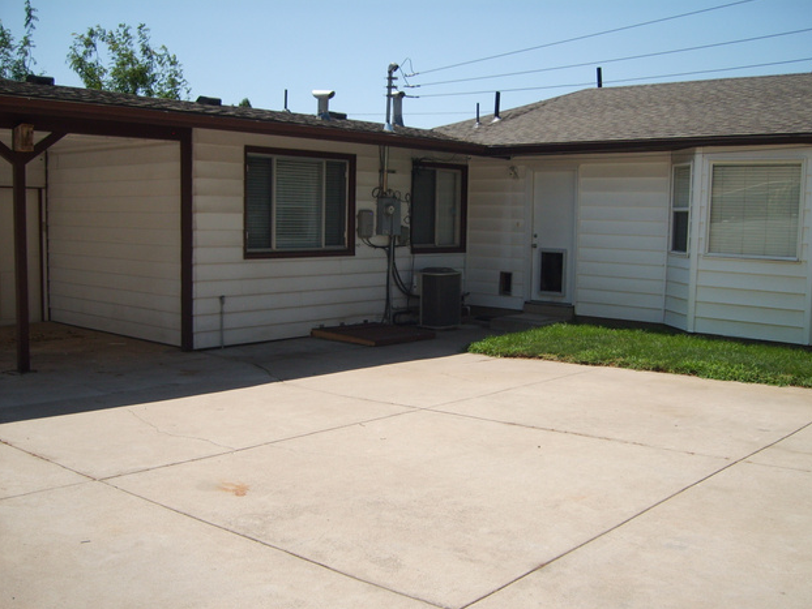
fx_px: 845
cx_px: 410
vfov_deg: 39.7
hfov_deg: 51.3
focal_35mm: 36
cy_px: 310
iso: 50
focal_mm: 5.8
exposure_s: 1/250
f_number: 7.1
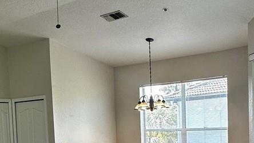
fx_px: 371
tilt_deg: -4.2
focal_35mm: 55
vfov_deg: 21.0
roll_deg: +1.9
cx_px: 128
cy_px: 149
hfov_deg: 37.8
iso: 64
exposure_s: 1/120
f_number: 2.2
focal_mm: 2.22
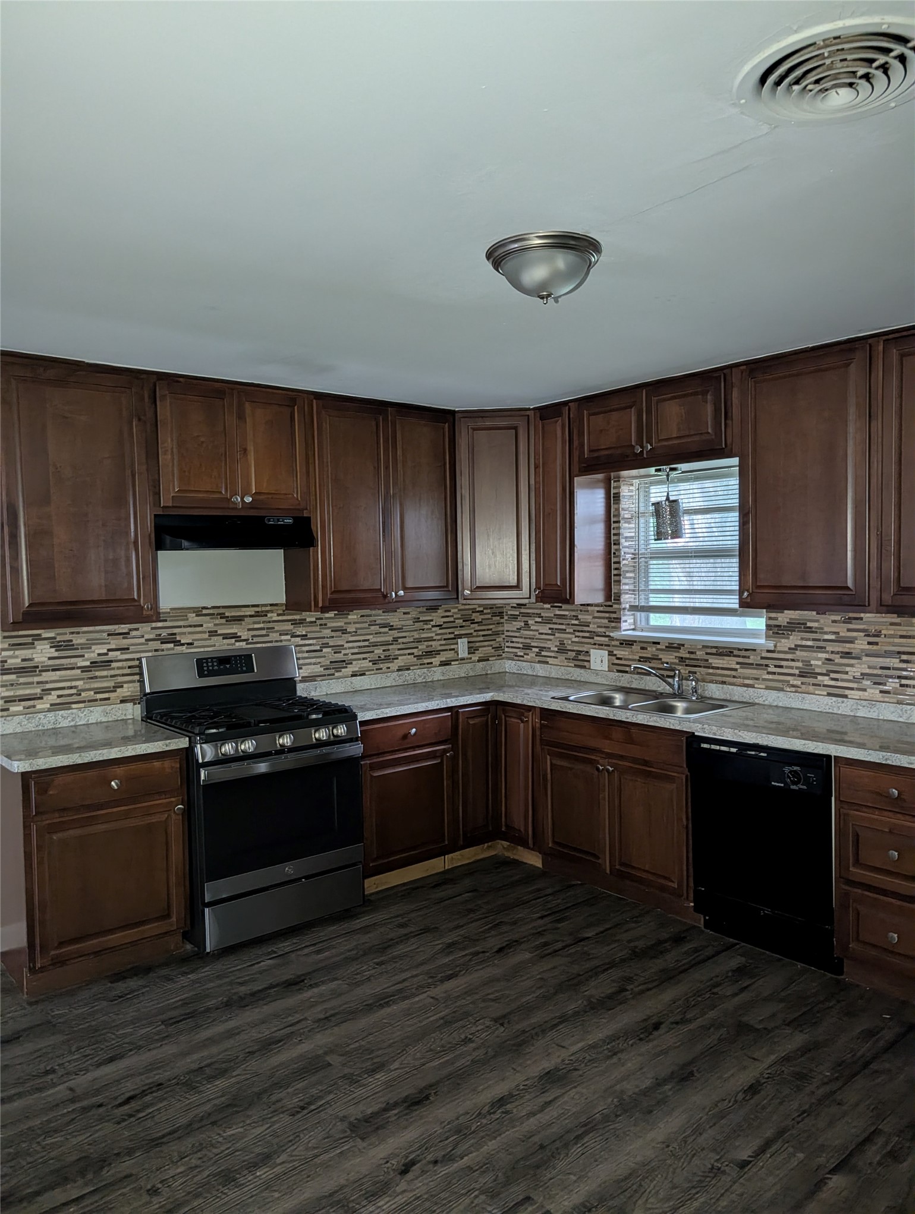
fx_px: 843
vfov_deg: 71.5
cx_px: 458
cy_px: 607
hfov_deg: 57.0
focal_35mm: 24
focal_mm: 6.9
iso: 171
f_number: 1.68
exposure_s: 1/195
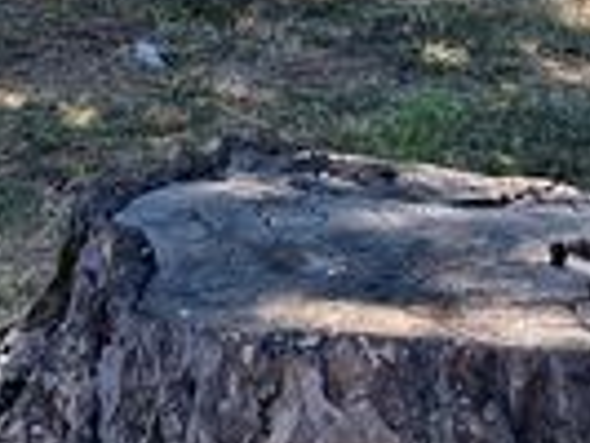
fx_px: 2132
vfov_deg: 11.6
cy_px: -106
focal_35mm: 125
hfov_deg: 15.7
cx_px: 328
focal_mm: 5.1
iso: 50
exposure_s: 1/1199
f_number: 1.6
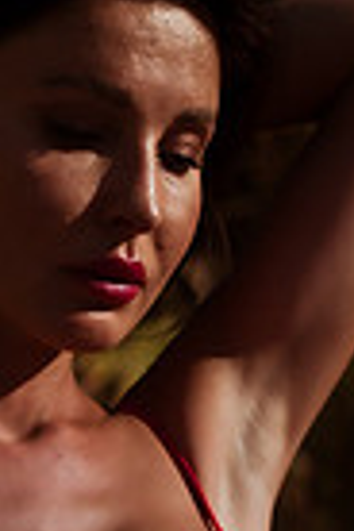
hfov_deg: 12.0
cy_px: 554
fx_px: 1681
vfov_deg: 17.5
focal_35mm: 114
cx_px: 81
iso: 50
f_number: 2
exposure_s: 1/8000
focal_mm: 35
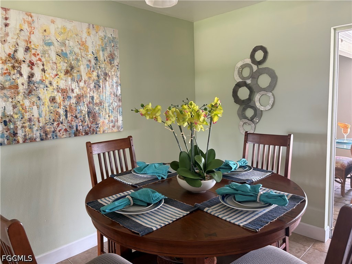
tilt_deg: -6.4
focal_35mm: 26
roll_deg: +3.4
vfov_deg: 53.1
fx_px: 264
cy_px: 132
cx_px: 176
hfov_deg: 67.3
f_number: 1.6
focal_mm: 5.96
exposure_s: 1/60
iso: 160
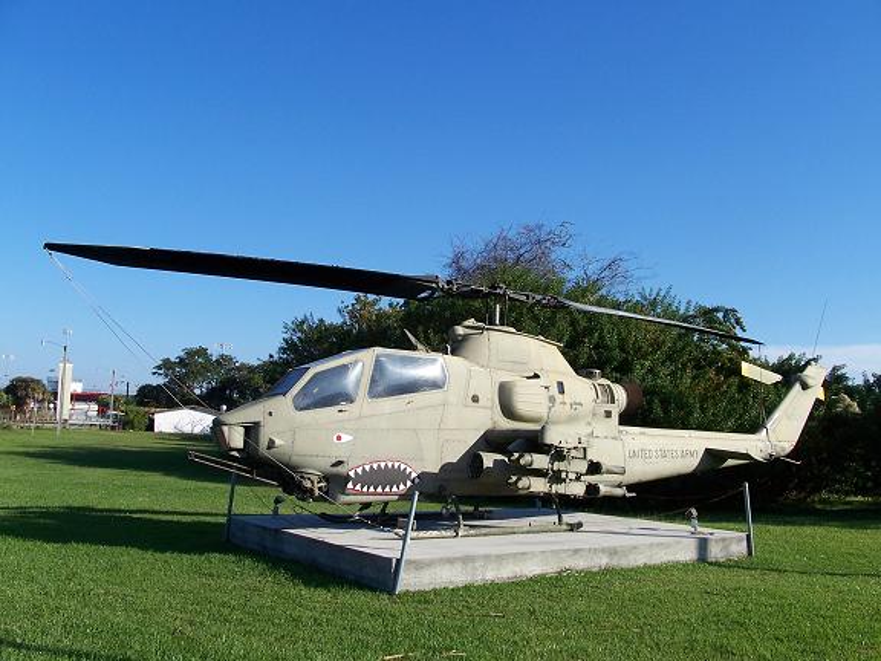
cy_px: 330
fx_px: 891
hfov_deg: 52.6
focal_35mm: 35
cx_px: 440
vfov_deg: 40.7
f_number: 4
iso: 80
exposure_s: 1/750
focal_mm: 6
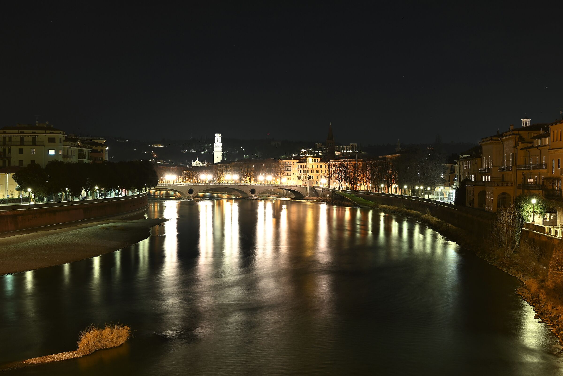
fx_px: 688
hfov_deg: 44.5
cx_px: 282
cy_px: 188
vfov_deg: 30.5
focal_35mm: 44
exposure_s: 25
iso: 200
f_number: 10
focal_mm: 44
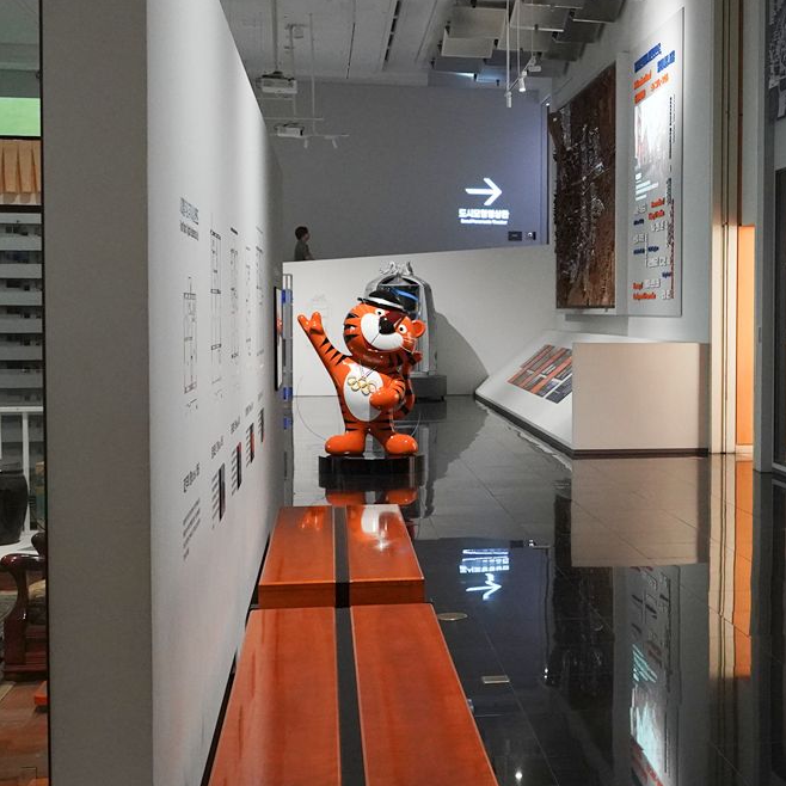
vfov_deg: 27.7
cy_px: 369
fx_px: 1593
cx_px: 753
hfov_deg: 26.5
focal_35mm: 62
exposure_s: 1/80
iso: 3200
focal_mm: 24
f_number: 4
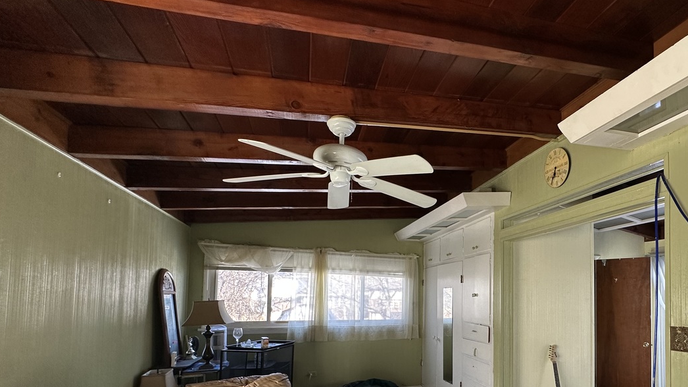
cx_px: 464
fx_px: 383
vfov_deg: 51.7
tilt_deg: +2.7
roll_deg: -0.3
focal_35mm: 21
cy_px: 280
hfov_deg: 80.8
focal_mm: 2.22
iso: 160
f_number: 2.2
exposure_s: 1/99
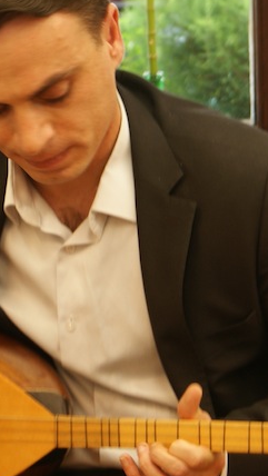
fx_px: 2070
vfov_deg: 13.1
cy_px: 239
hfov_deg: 7.4
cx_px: 24
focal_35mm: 164
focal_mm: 60
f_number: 5.6
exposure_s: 1/5
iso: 100
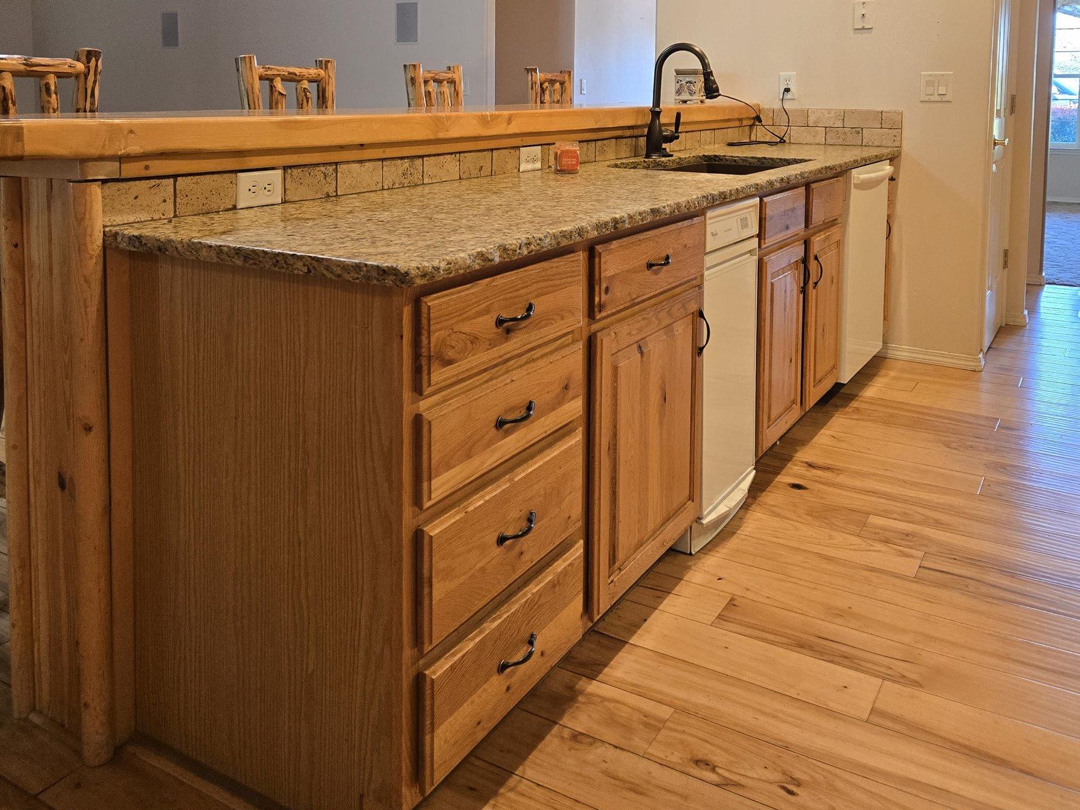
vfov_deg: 43.3
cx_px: 540
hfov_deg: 58.3
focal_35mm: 31
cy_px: 162
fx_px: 967
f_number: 1.8
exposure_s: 1/120
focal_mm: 5.4
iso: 250
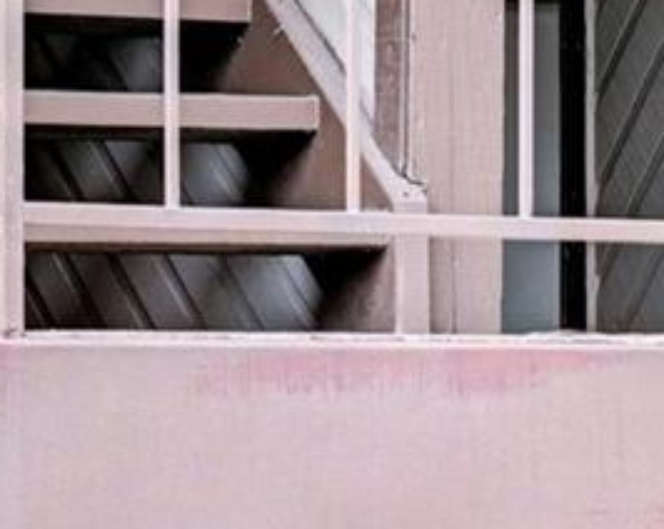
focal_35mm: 217
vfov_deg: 7.1
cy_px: 434
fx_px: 4258
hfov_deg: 8.9
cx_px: 547
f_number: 8
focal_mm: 30
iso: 400
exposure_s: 1/200
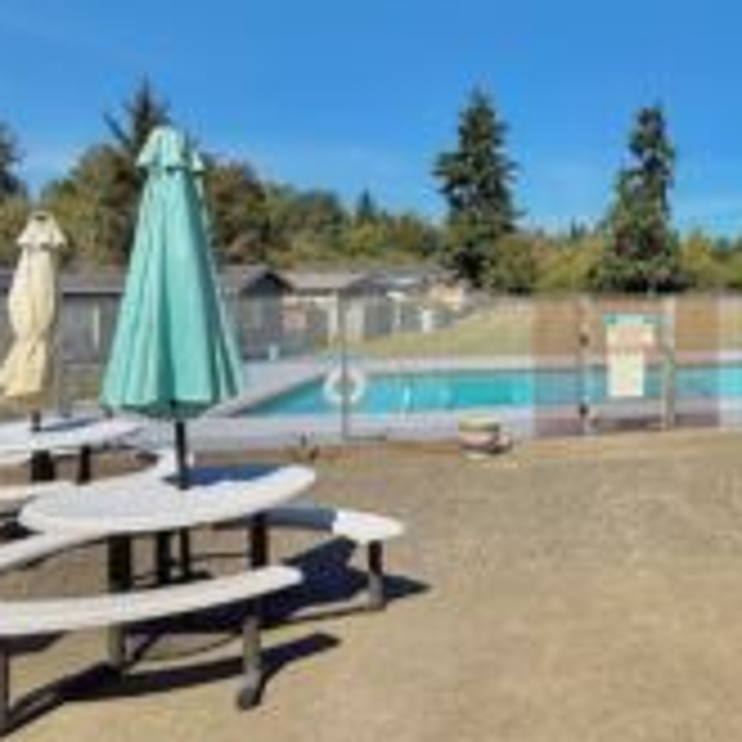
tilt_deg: +2.6
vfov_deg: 53.5
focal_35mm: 30
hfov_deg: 43.9
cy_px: 279
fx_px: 728
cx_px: 782
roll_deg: -0.2
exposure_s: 1/2841
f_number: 2.2
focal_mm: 2.22
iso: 50
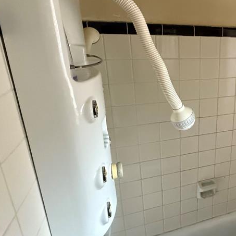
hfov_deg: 50.9
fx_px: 216
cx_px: 212
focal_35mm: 28
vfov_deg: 57.1
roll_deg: -2.6
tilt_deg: -17.0
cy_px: 103
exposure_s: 1/60
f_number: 2.2
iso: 1000
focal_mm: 2.22
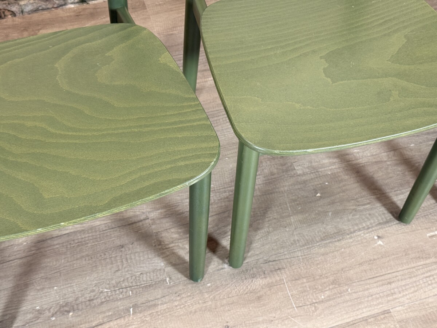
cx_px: 218
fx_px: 606
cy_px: 164
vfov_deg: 30.3
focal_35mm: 48
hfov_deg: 39.7
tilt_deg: -53.6
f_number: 1.78
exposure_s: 1/56
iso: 160
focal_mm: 6.76
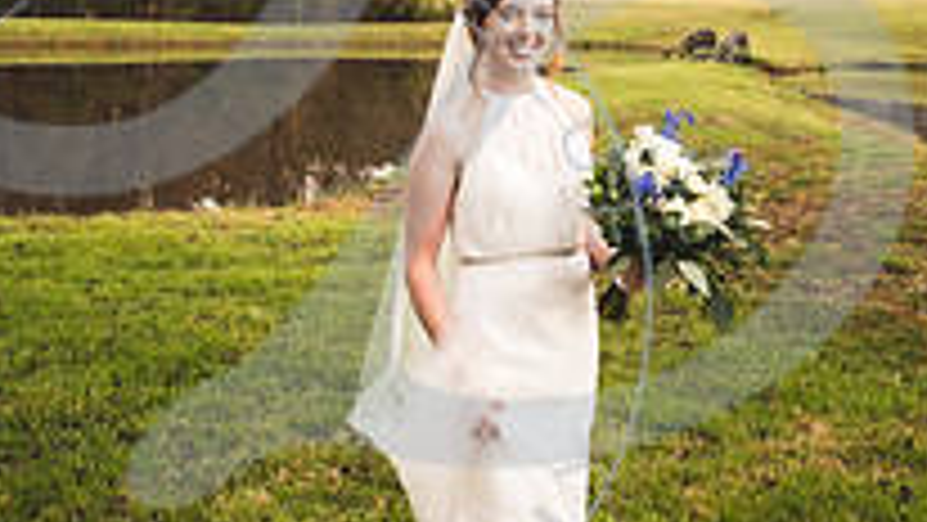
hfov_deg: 37.8
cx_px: 436
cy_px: -40
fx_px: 1352
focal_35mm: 55
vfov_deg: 20.9
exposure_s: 1/320
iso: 320
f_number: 2.8
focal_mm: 24
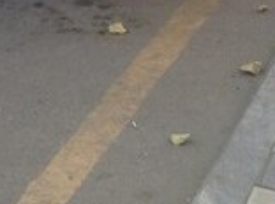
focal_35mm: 140
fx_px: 1109
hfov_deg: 12.9
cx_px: -213
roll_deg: +1.0
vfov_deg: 9.9
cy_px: -180
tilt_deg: -16.6
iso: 25
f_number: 2.4
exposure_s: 1/153
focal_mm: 3.3
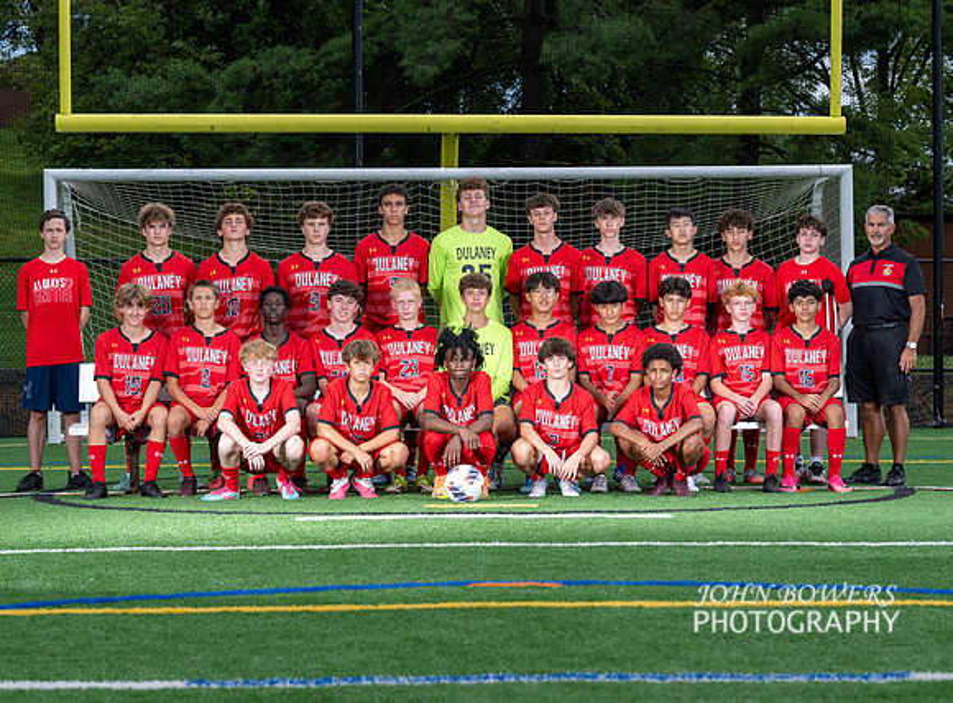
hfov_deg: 20.5
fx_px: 2633
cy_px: 388
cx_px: 488
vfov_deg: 15.2
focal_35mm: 96
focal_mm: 81
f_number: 5.6
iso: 64
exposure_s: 1/200
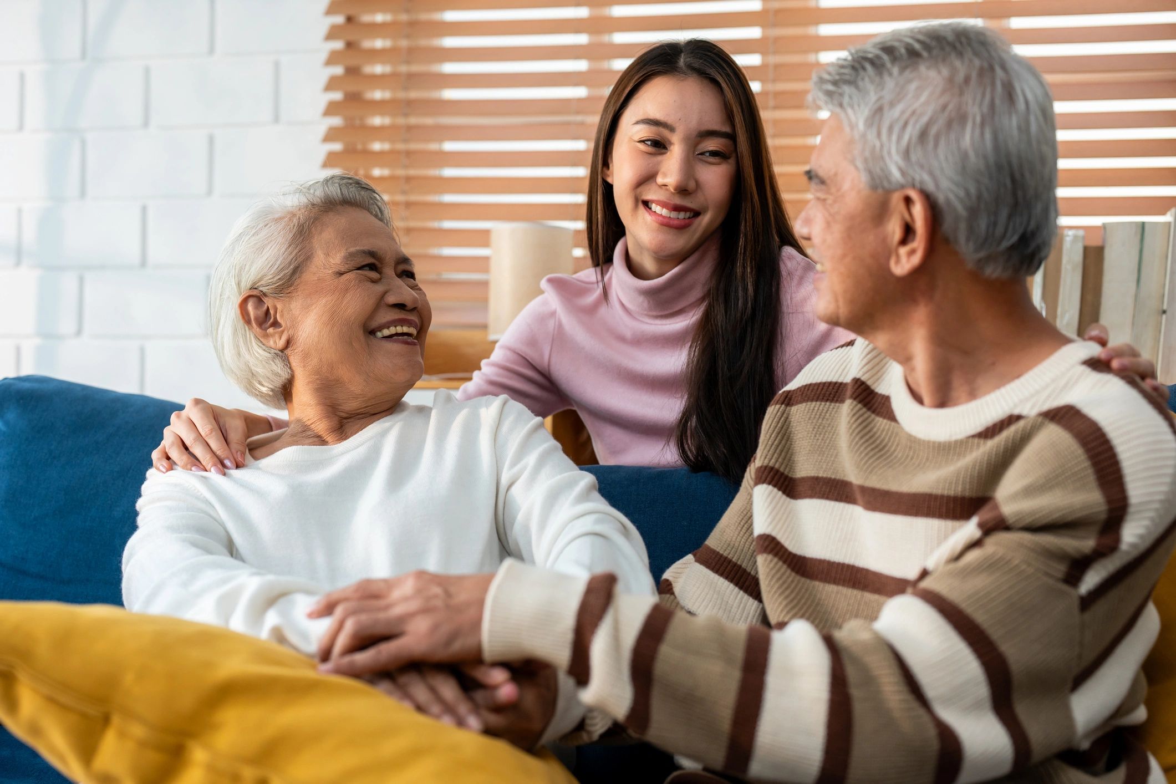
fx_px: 1633
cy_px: 392
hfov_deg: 39.6
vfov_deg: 27.0
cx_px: 588
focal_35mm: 50
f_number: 2.8
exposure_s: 1/200
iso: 320
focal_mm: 50
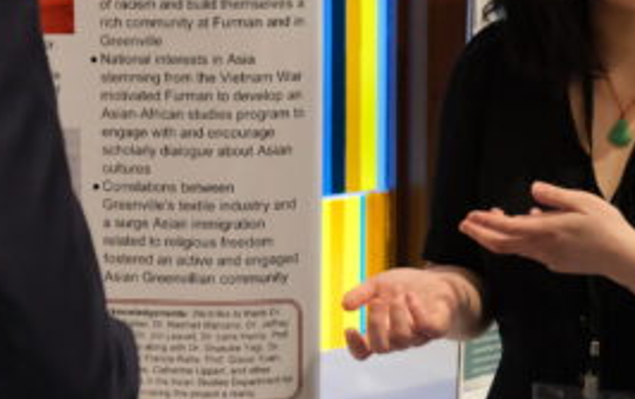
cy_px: -53
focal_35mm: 188
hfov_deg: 11.1
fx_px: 3258
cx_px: 236
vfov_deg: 7.0
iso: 3200
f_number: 4
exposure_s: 1/50
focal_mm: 42.5
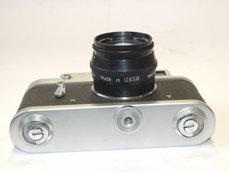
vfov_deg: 24.4
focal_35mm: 60
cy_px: 86
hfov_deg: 32.2
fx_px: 397
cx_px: 114
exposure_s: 1/30
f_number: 9
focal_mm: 30
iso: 800
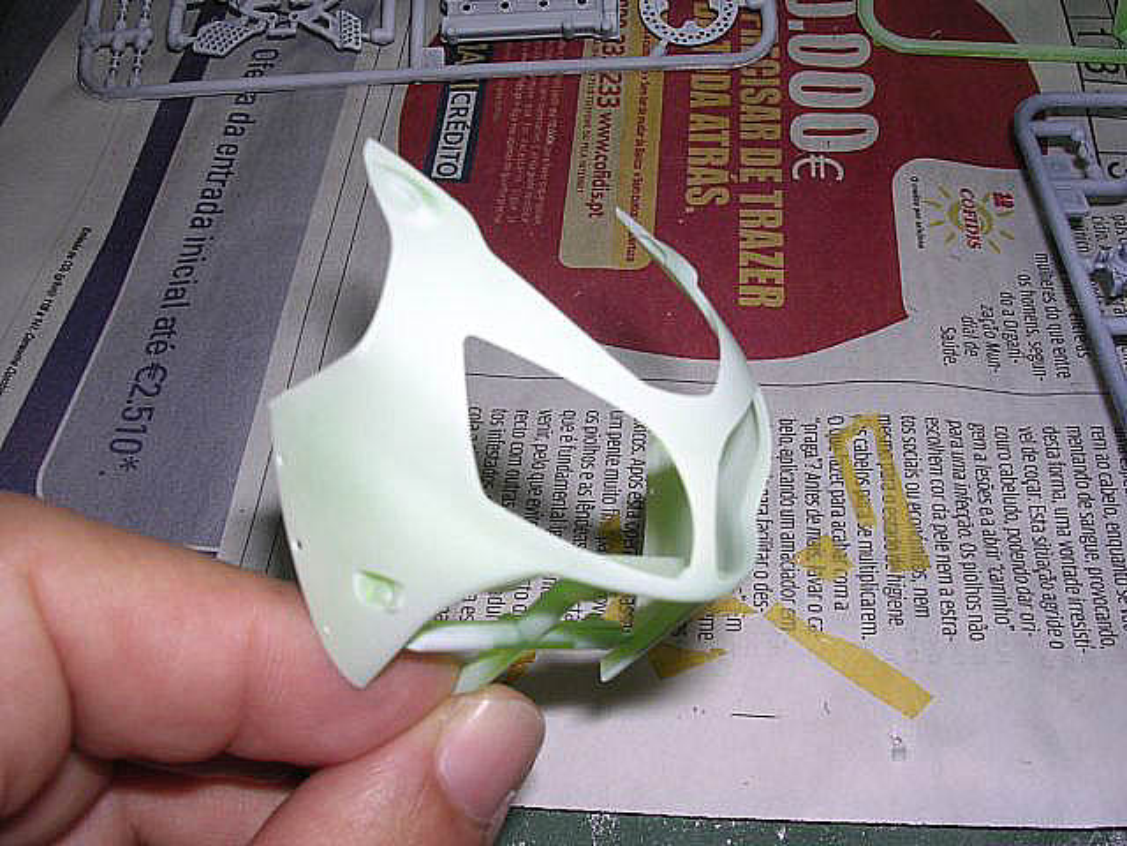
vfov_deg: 37.7
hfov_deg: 49.0
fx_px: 1237
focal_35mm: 38
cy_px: 423
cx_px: 564
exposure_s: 1/60.1
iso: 100
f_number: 5.6
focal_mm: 5.8
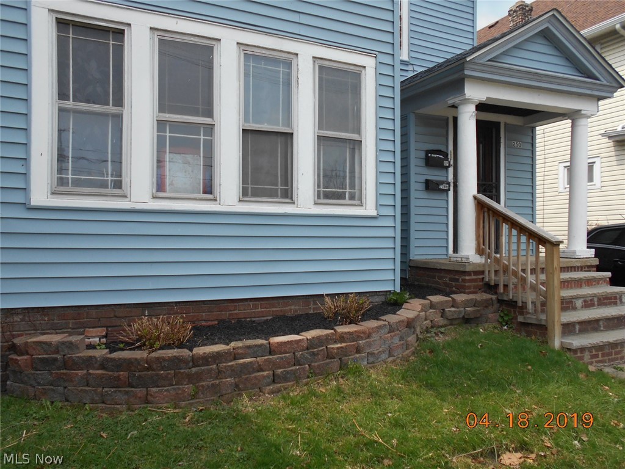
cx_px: 312
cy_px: 234
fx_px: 469
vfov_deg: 53.1
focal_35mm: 26
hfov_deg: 67.3
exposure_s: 1/500
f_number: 3.2
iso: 80
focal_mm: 4.6
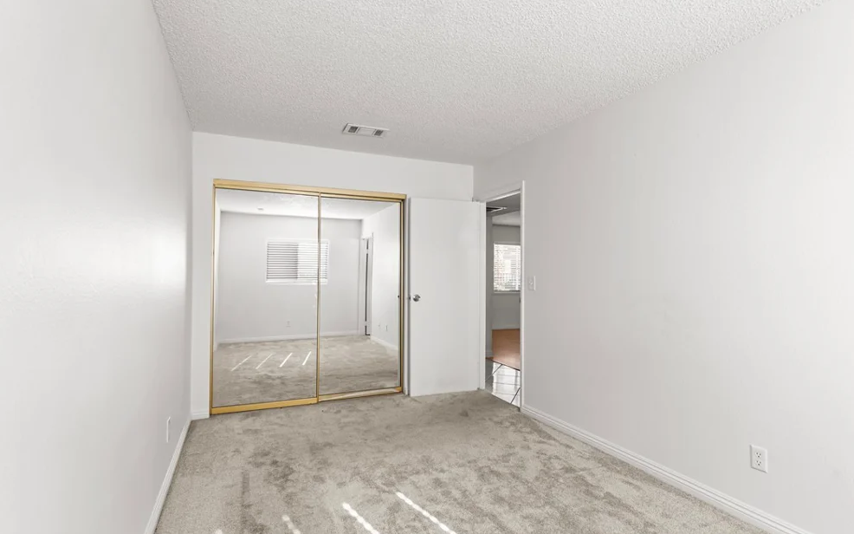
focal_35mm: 18
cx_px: 415
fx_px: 419
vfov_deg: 65.0
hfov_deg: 91.1
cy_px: 274
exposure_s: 1/40
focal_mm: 17
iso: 400
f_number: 8
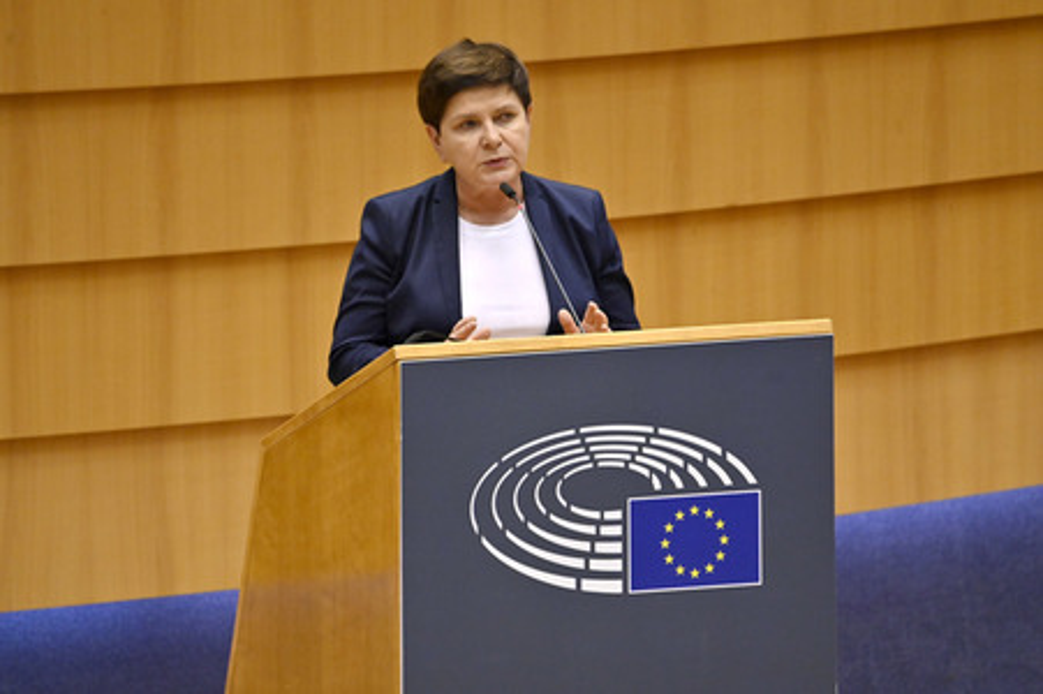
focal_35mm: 600
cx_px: 522
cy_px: 347
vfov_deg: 2.3
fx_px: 17370
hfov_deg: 3.4
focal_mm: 600
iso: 4000
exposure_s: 1/500
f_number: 6.3
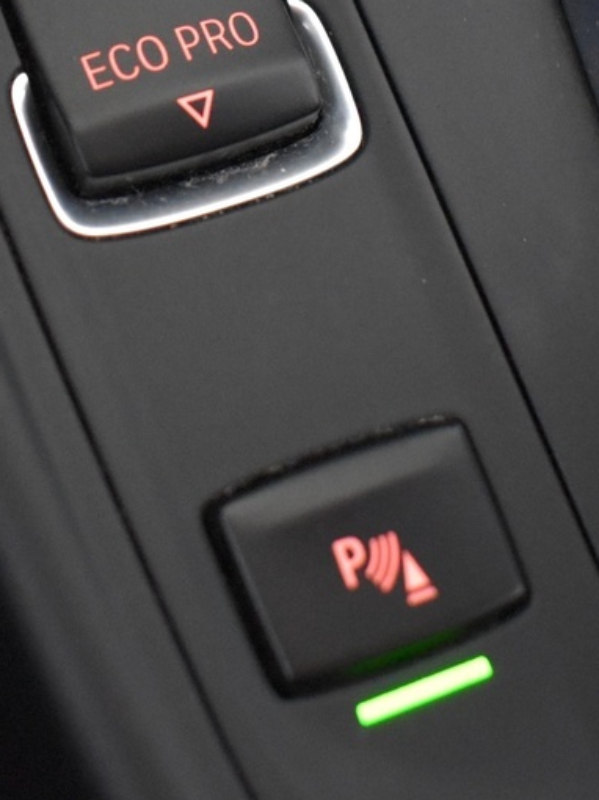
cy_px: 113
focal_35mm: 110
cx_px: 209
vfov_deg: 17.7
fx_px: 2540
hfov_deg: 13.4
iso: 3200
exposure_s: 1/20
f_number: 3.8
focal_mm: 24
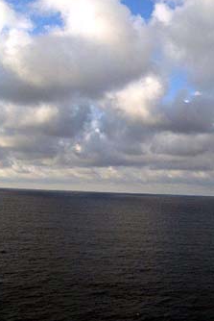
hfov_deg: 27.2
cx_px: 157
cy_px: 160
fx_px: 436
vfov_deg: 40.3
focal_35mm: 49
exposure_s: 1/1000
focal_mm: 5.8
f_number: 4.3
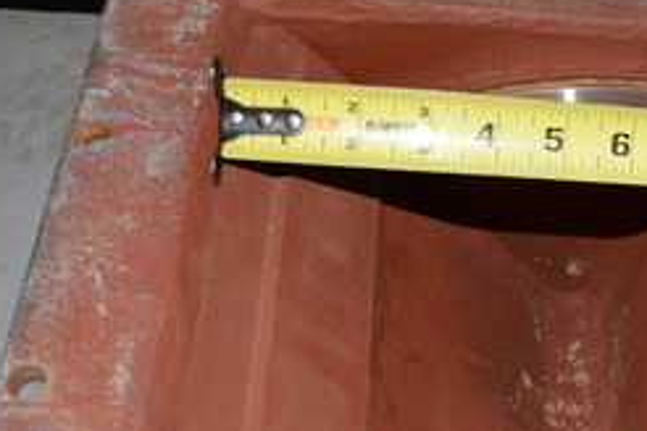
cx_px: 581
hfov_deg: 31.4
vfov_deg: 22.1
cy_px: 317
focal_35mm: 61
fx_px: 1096
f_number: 8
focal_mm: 20
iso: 100
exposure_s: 1/60
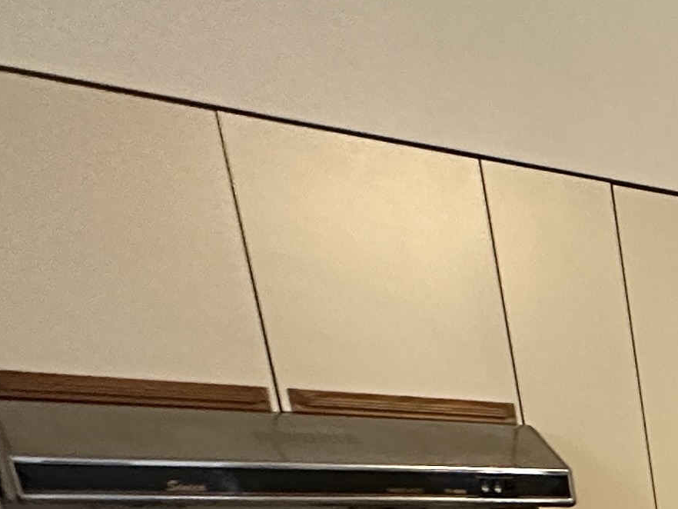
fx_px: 1254
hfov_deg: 20.2
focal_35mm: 64
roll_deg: +1.2
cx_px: 1261
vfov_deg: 18.1
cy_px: 924
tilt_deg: -16.0
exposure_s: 1/60
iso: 640
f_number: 2.2
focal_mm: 2.22
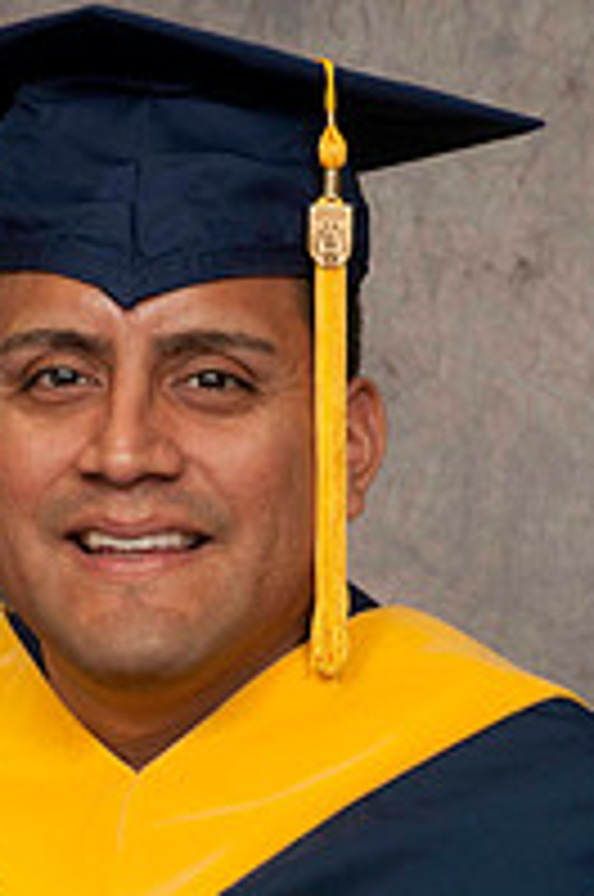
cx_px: 142
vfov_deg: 7.6
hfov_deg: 5.1
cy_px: 833
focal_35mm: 271
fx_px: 6730
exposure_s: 1/60
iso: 200
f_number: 5.6
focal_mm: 80
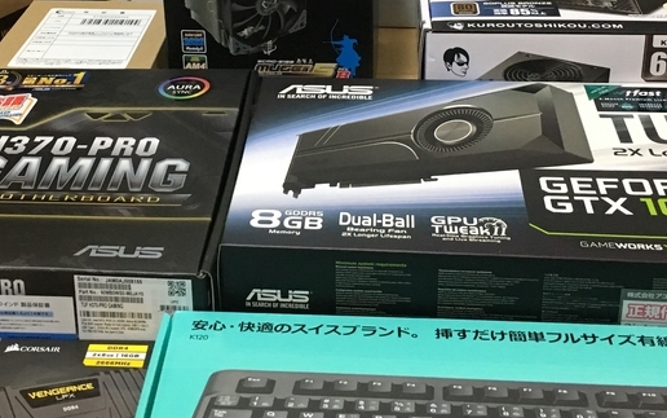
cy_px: 58
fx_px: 1109
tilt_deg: -24.1
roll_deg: +1.8
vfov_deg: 21.0
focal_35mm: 61
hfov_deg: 33.3
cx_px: 248
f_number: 2.2
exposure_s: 1/30
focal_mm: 4.15
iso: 160
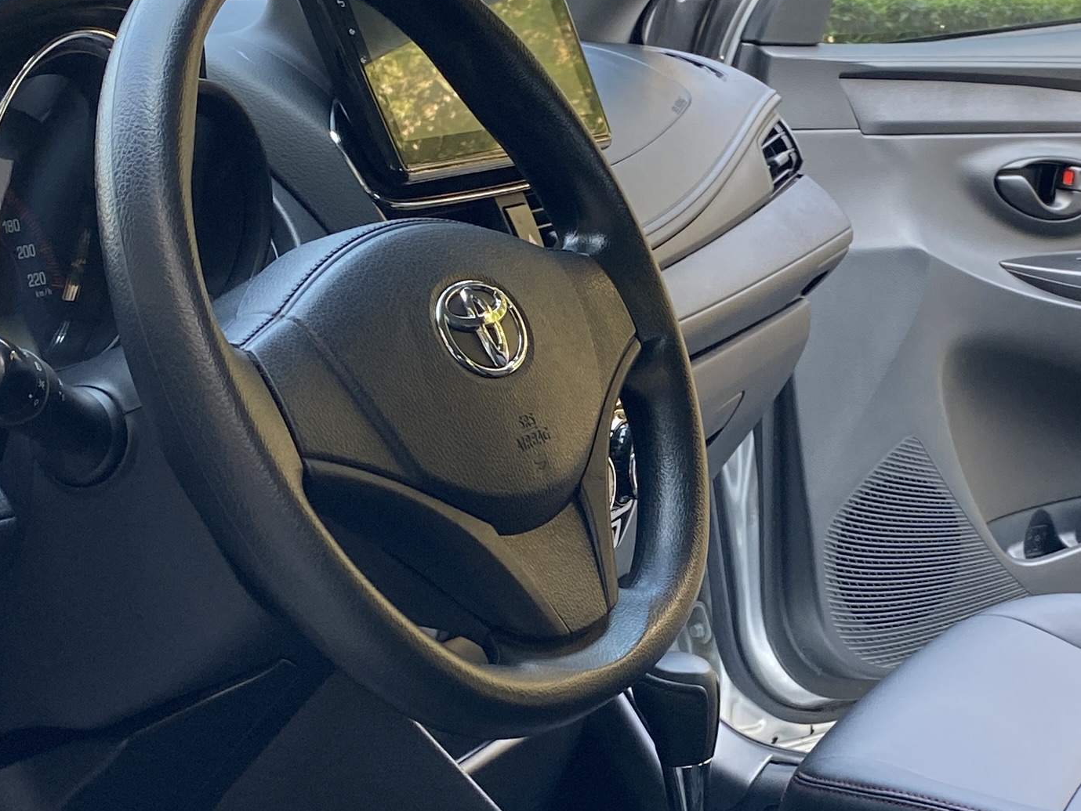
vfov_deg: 19.3
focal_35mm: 76
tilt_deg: -15.7
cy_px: 596
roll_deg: +0.2
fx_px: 2374
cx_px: 799
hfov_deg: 25.4
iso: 100
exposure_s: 1/121
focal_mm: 4.25
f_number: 1.8
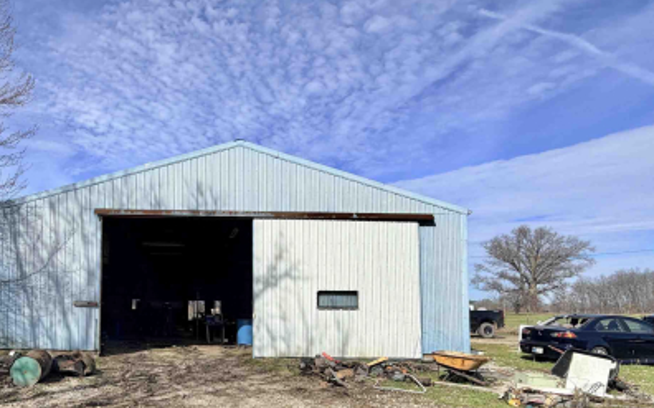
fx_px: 445
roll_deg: +0.1
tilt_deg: +4.8
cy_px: 284
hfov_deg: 69.2
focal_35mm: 25
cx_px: 187
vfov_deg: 48.1
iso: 20
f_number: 2.2
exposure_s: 1/1017
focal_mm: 2.22
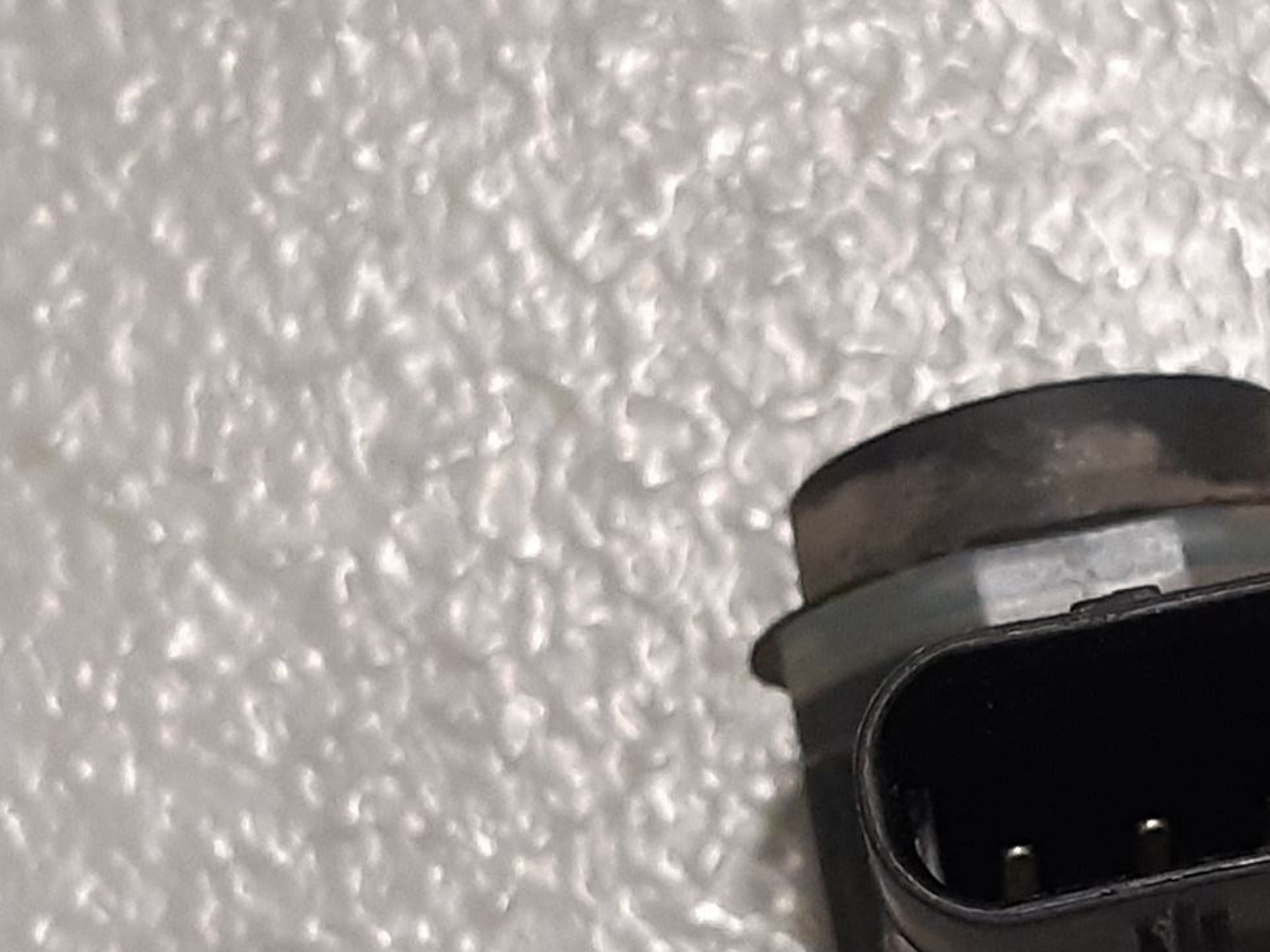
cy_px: 688
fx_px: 2018
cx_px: 1193
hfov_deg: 32.8
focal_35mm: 55
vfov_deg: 26.3
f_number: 1.7
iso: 200
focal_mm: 3.93
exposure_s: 1/50
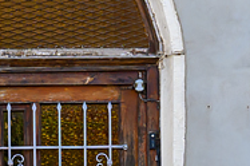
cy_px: 187
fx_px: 2206
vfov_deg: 4.3
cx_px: -9
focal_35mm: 318
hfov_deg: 6.5
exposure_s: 1/125
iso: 200
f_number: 8
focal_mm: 33
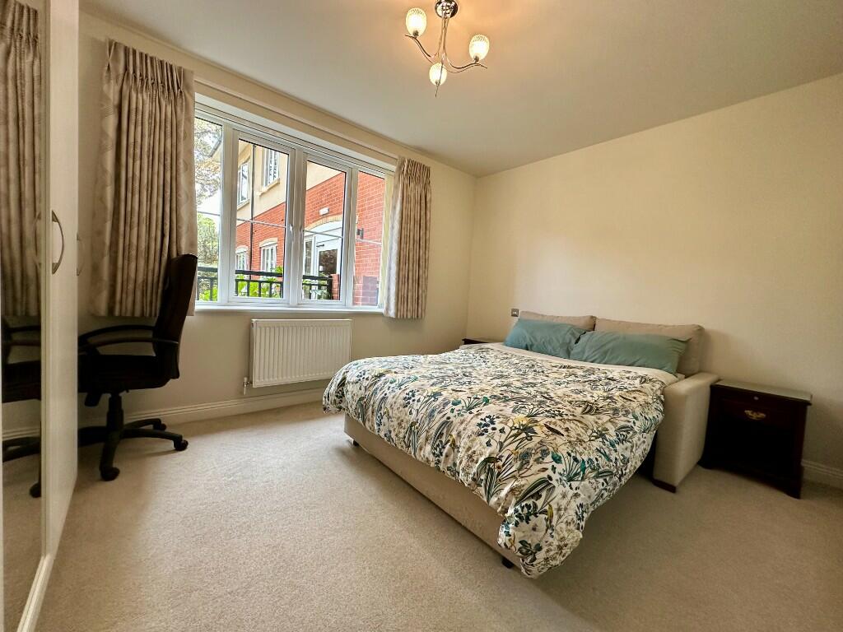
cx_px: 422
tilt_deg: -2.4
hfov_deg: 102.1
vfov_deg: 85.7
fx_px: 341
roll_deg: -3.2
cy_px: 316
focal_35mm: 14
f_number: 2.2
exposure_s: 1/100
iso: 160
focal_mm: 2.22
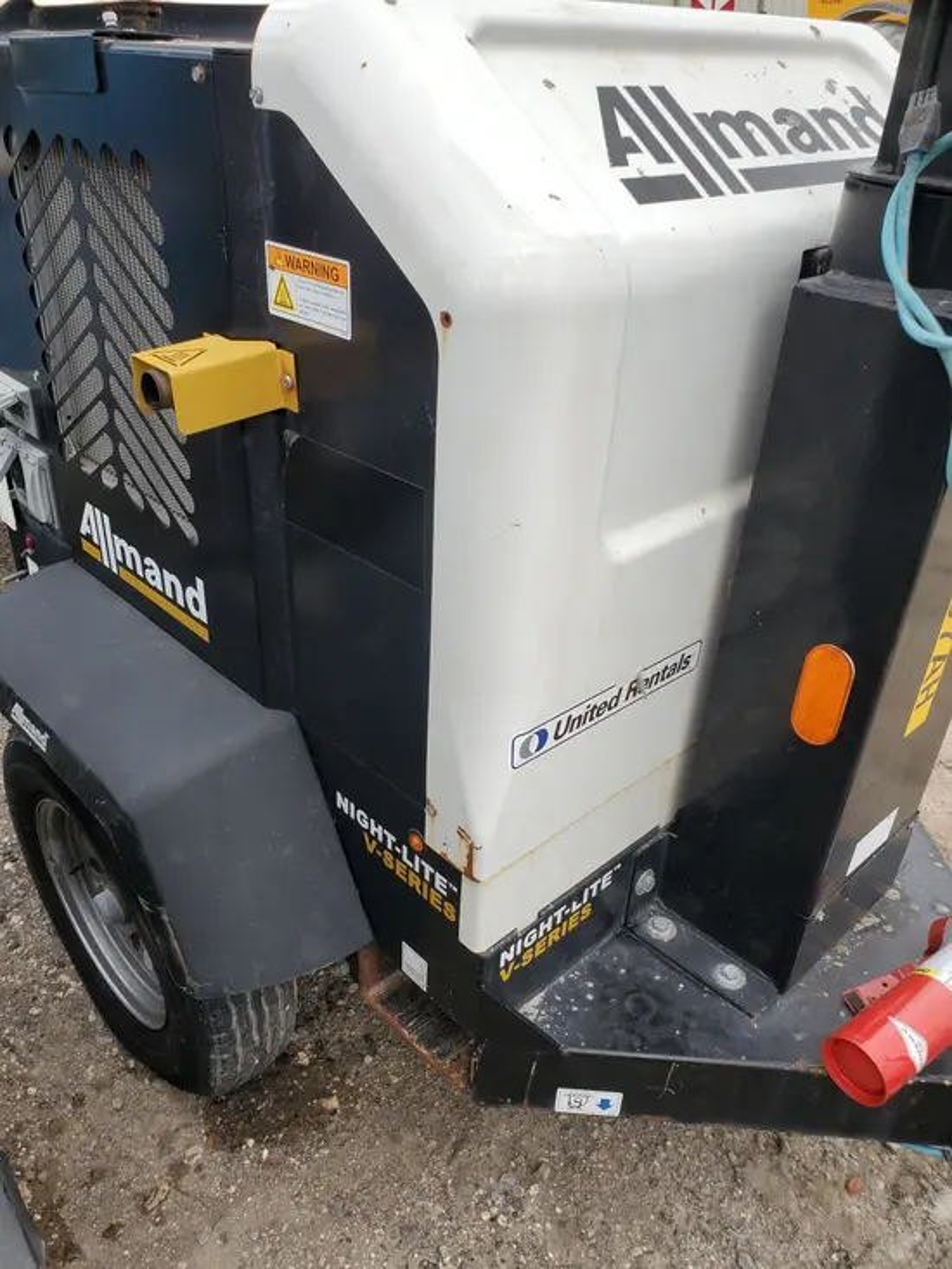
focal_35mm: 26
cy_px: 634
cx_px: 476
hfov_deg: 53.1
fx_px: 953
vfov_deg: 67.3
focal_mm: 4.3
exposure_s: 1/472
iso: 50
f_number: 2.4
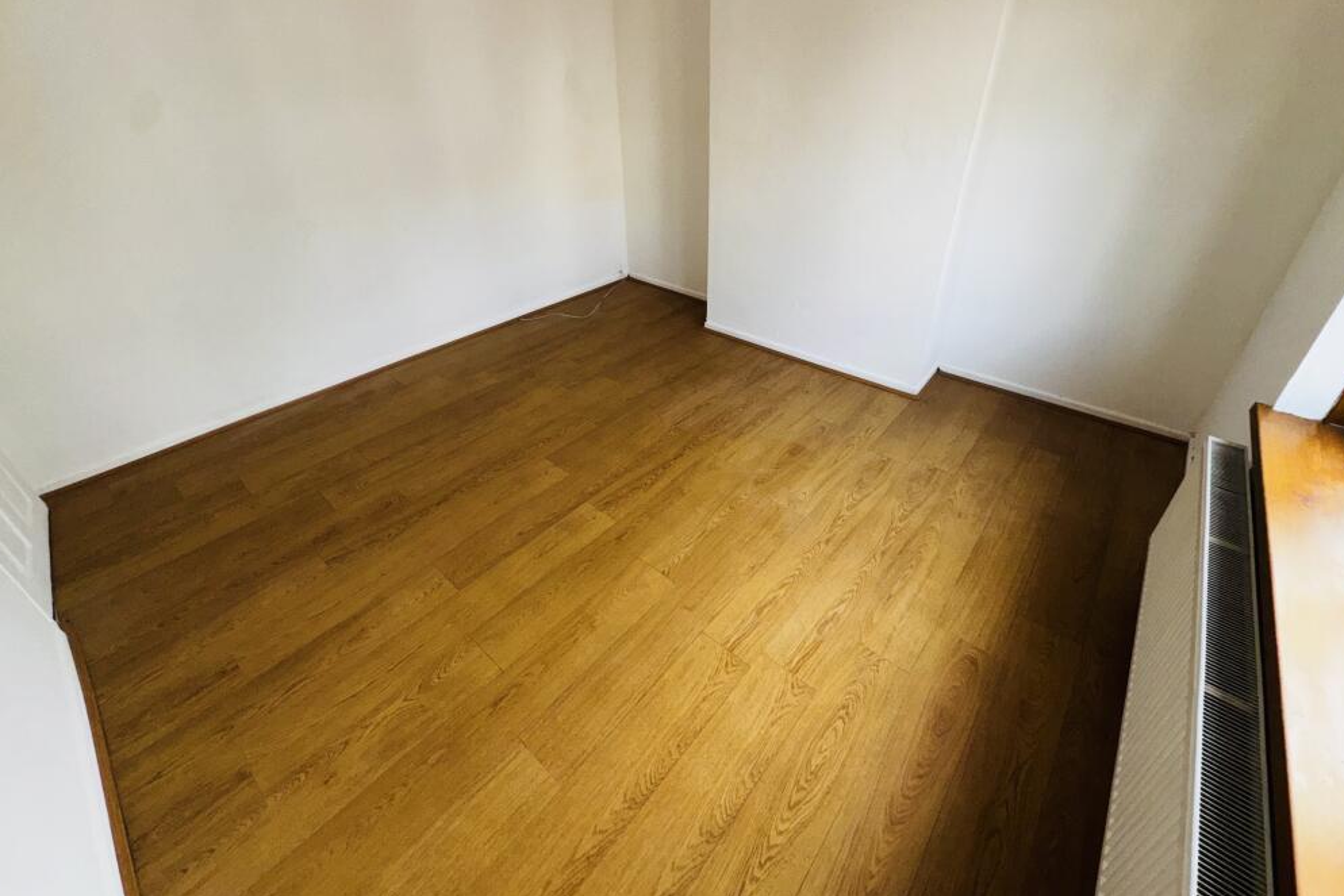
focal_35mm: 15
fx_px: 560
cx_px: 671
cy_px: 382
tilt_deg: -30.1
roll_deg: +0.7
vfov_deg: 76.9
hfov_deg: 100.4
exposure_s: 1/122
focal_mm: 2.22
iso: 64
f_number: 2.2
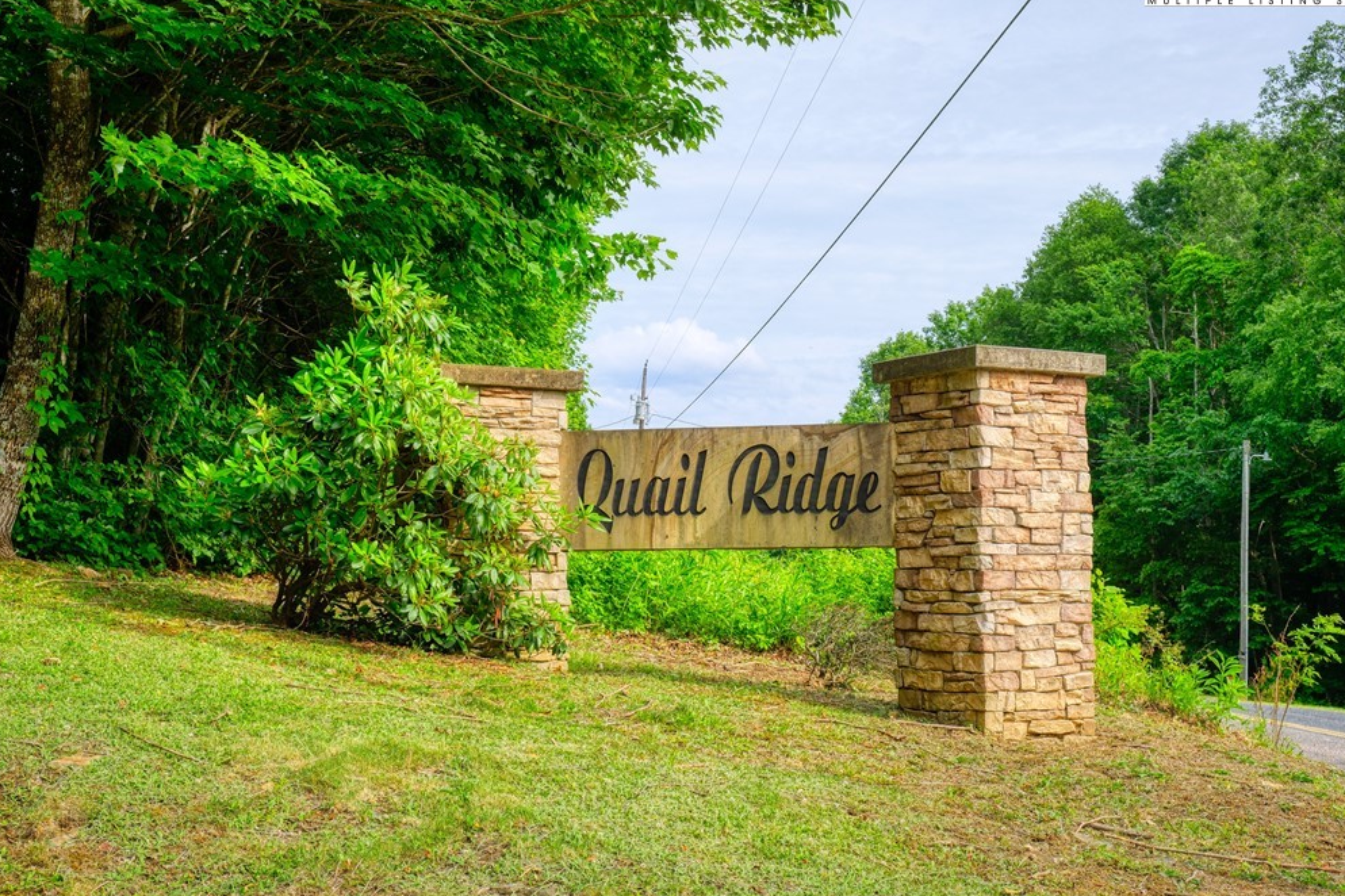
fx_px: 1755
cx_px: 704
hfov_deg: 41.9
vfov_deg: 28.6
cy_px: 424
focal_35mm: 47
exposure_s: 1/2000
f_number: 5.6
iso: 320
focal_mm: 28.9
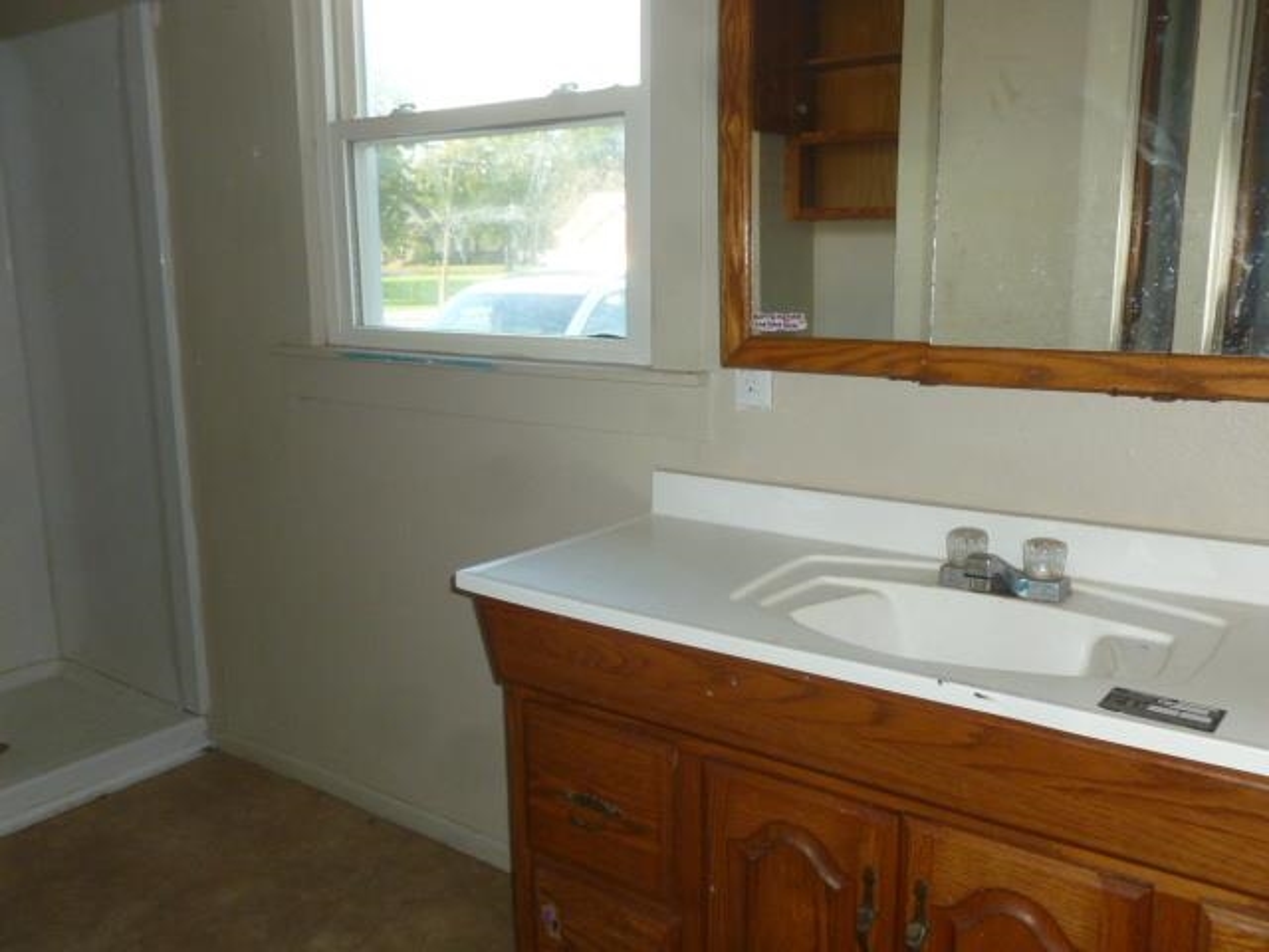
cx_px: 634
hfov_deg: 63.4
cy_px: 476
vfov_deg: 49.7
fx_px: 1026
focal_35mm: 28
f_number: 3.3
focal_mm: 5
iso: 200
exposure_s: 1/60
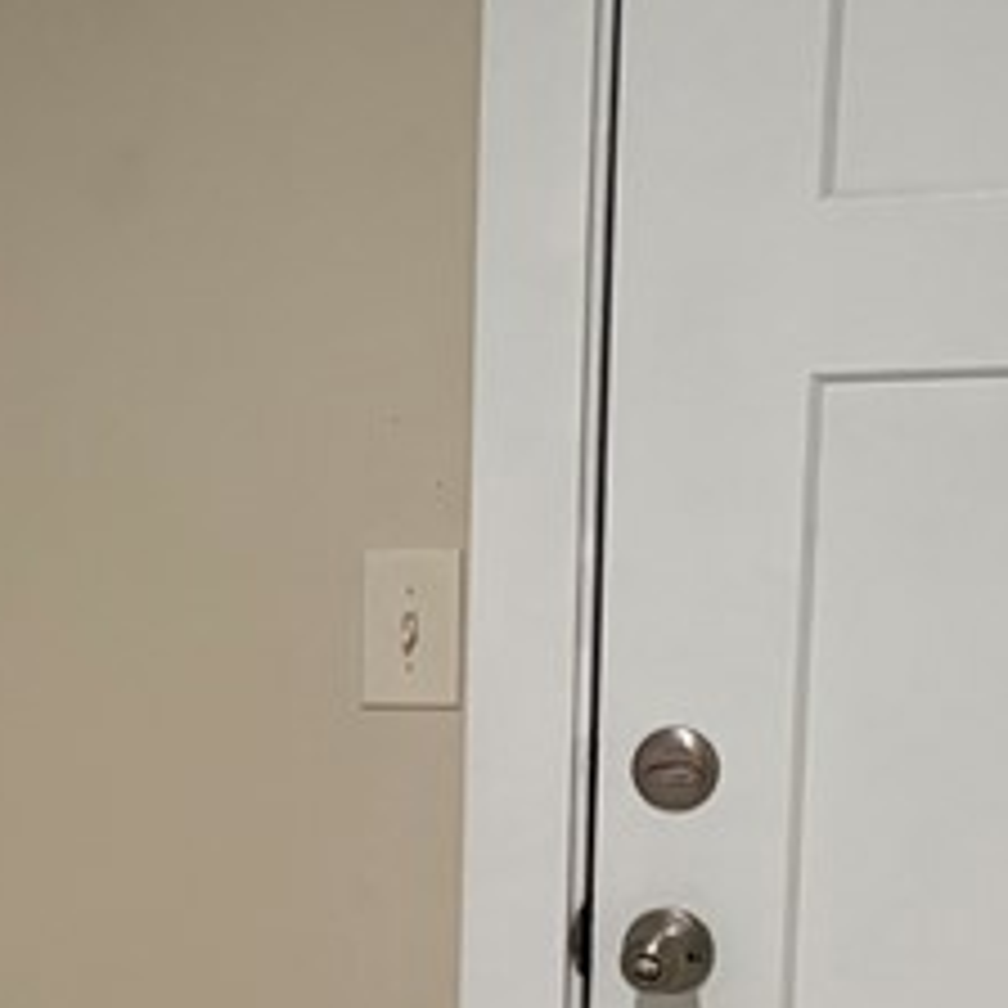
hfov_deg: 14.9
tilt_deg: -14.6
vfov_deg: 16.1
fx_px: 3459
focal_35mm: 105
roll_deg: +4.1
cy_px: 1125
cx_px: -680
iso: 250
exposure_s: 1/60
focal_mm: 5.96
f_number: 1.6
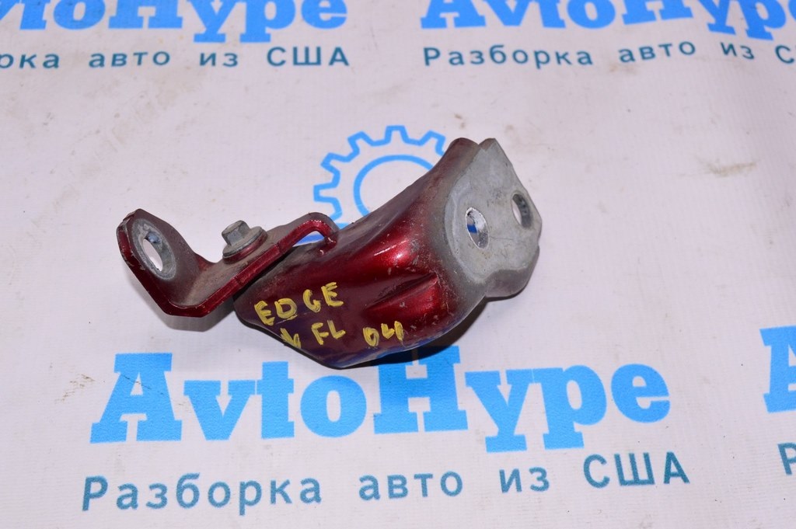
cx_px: 398
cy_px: 264
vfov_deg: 30.8
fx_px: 961
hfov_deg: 45.0
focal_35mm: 44
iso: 1600
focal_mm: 29
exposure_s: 1/160
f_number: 8
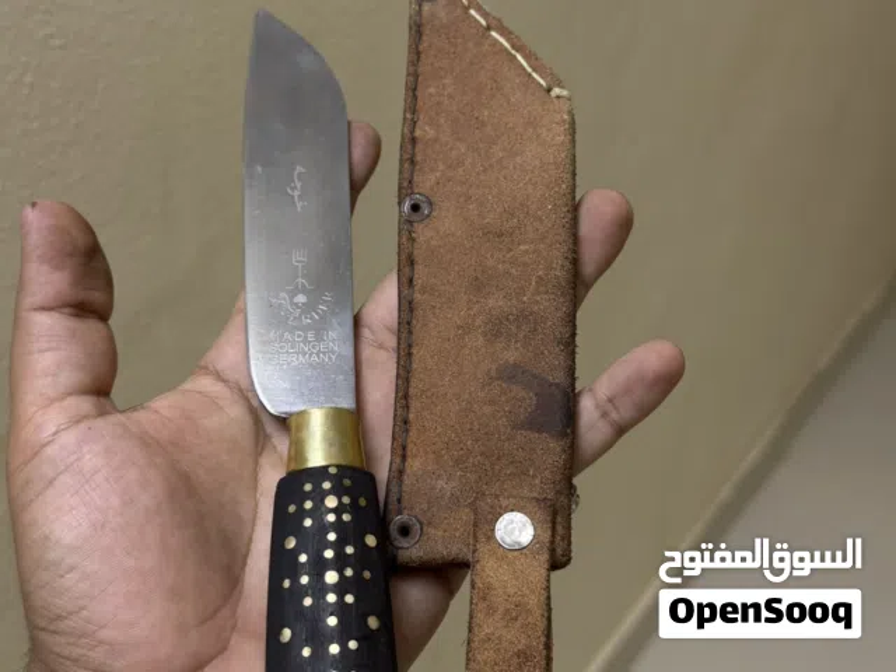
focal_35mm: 24
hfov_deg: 71.6
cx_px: 448
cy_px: 336
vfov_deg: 56.8
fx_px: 621
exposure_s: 1/50
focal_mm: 6.76
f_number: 1.78
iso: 160
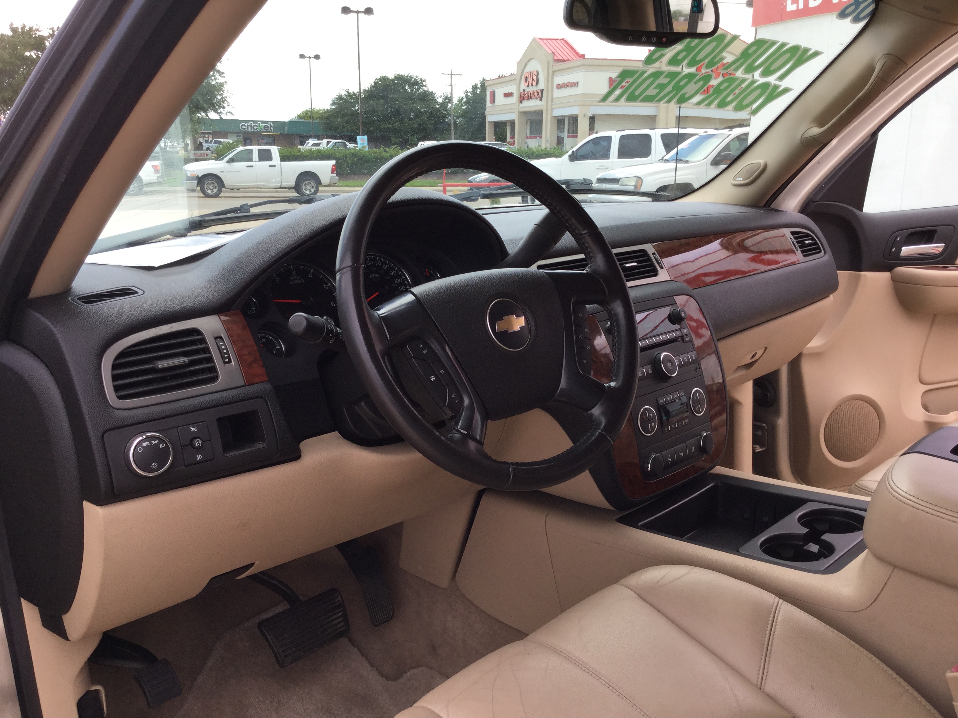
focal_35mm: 31
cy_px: 359
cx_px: 479
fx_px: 858
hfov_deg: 58.4
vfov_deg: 45.4
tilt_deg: -13.4
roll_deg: -1.4
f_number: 2.4
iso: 25
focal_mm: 3.3
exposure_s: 1/229
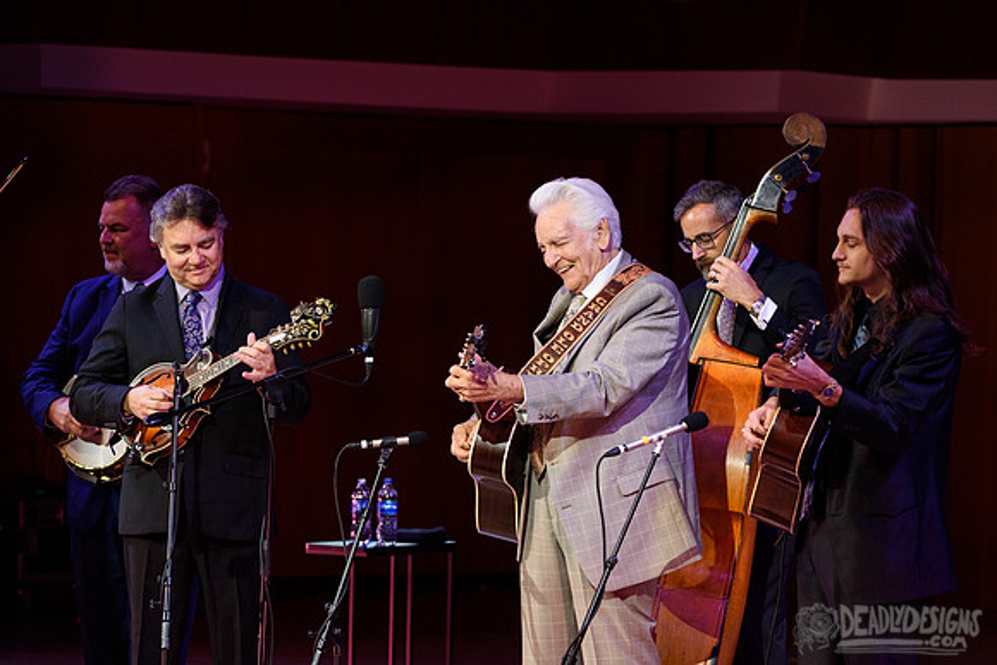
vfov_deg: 7.1
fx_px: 5396
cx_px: 542
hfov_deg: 10.6
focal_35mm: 195
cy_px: 317
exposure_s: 1/320
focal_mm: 175
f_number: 5
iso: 2500
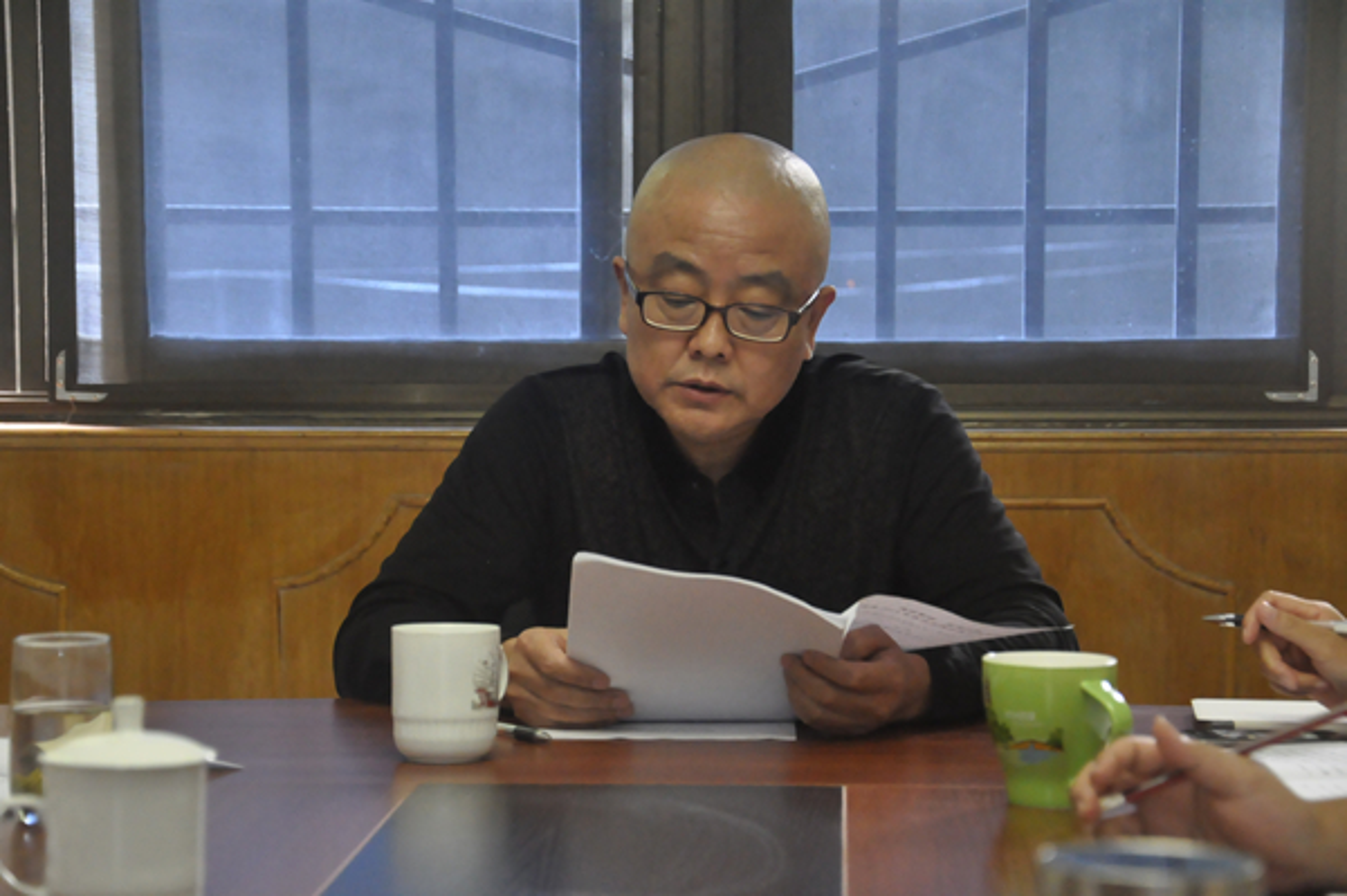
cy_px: 448
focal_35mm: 105
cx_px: 674
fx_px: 3925
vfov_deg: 13.0
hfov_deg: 19.5
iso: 3200
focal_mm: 70
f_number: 5.3
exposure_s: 1/30
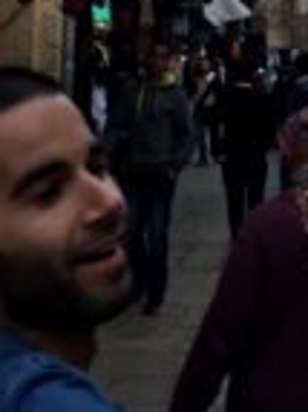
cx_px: 343
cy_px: -82
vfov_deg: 16.8
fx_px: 1331
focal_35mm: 112
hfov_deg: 12.9
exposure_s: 1/196
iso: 32
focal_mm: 4.12
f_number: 2.2
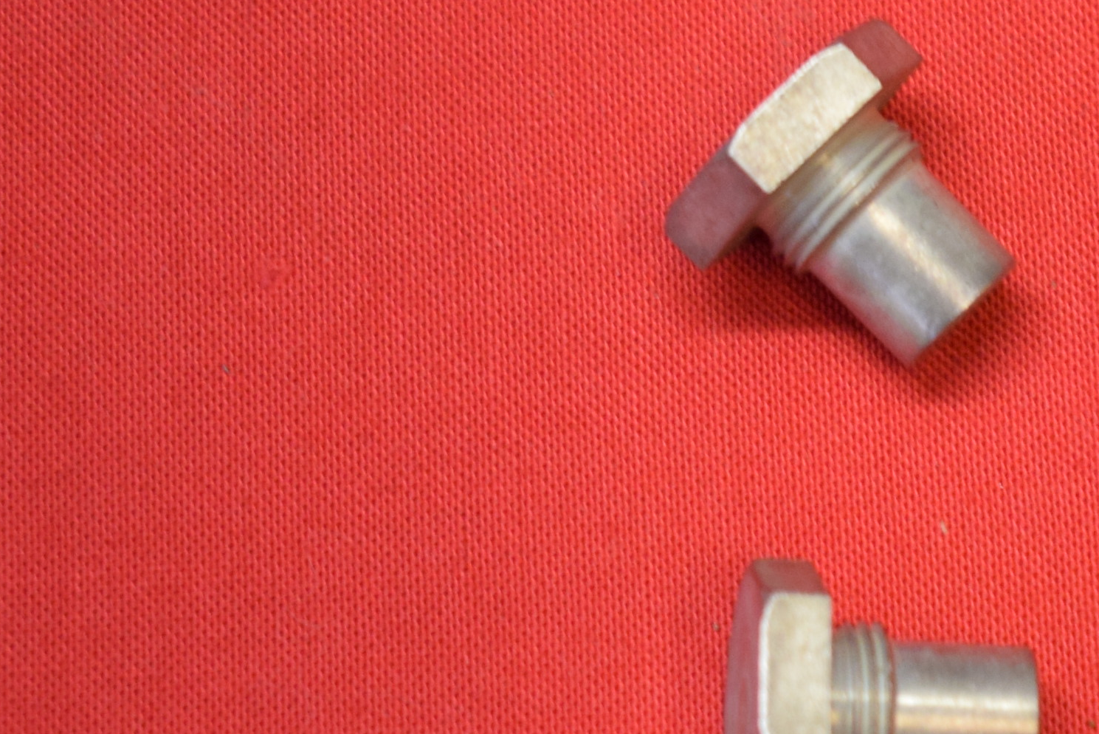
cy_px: 479
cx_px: 1483
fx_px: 4978
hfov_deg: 12.2
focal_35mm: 163
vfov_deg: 8.4
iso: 800
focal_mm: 36
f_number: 5
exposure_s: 1/60
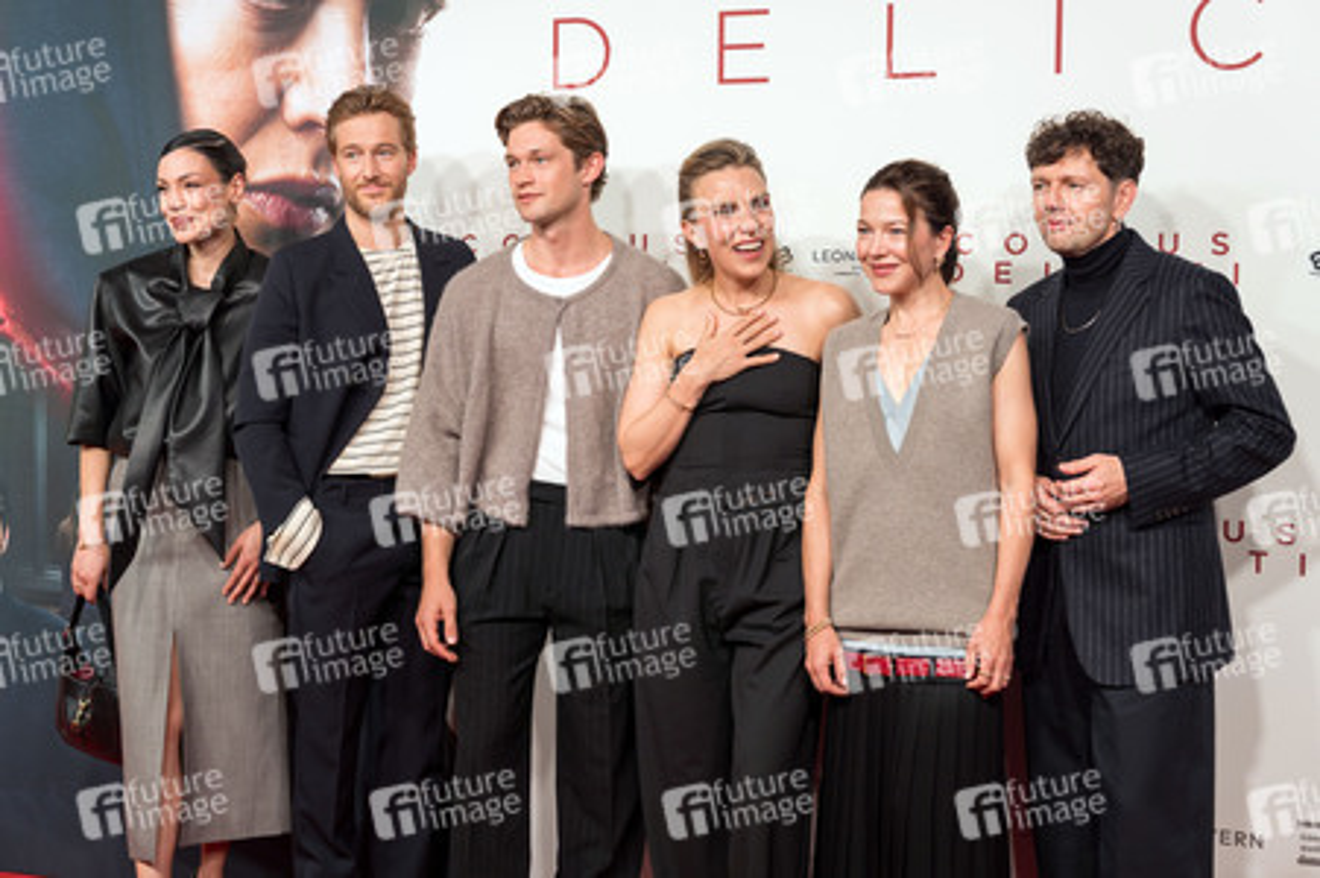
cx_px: 660
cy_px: 439
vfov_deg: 29.8
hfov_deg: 43.6
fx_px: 1649
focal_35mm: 45
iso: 320
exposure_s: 1/200
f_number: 3.2
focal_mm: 45
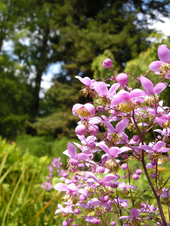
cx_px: 85
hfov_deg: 40.7
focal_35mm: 35
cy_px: 113
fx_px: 229
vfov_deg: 52.6
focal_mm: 7.5
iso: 64
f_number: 4.8
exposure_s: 1/161
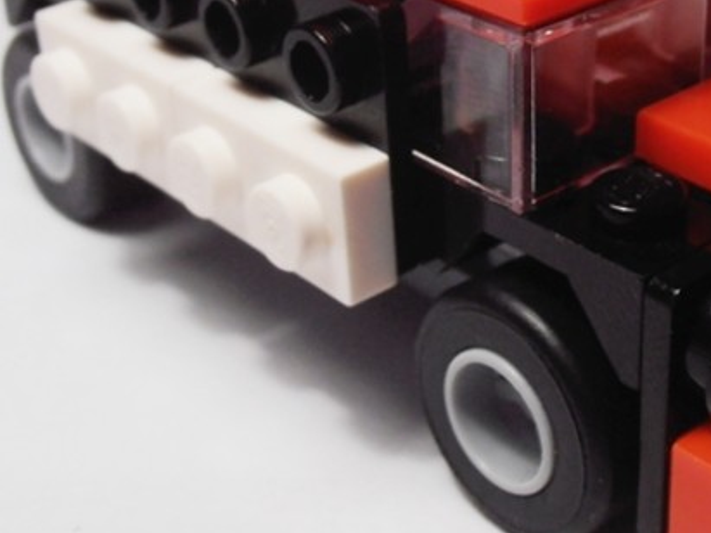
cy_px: 138
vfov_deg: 18.1
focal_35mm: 81
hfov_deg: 23.9
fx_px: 1663
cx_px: 529
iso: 80
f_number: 3.9
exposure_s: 1/100
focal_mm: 6.61
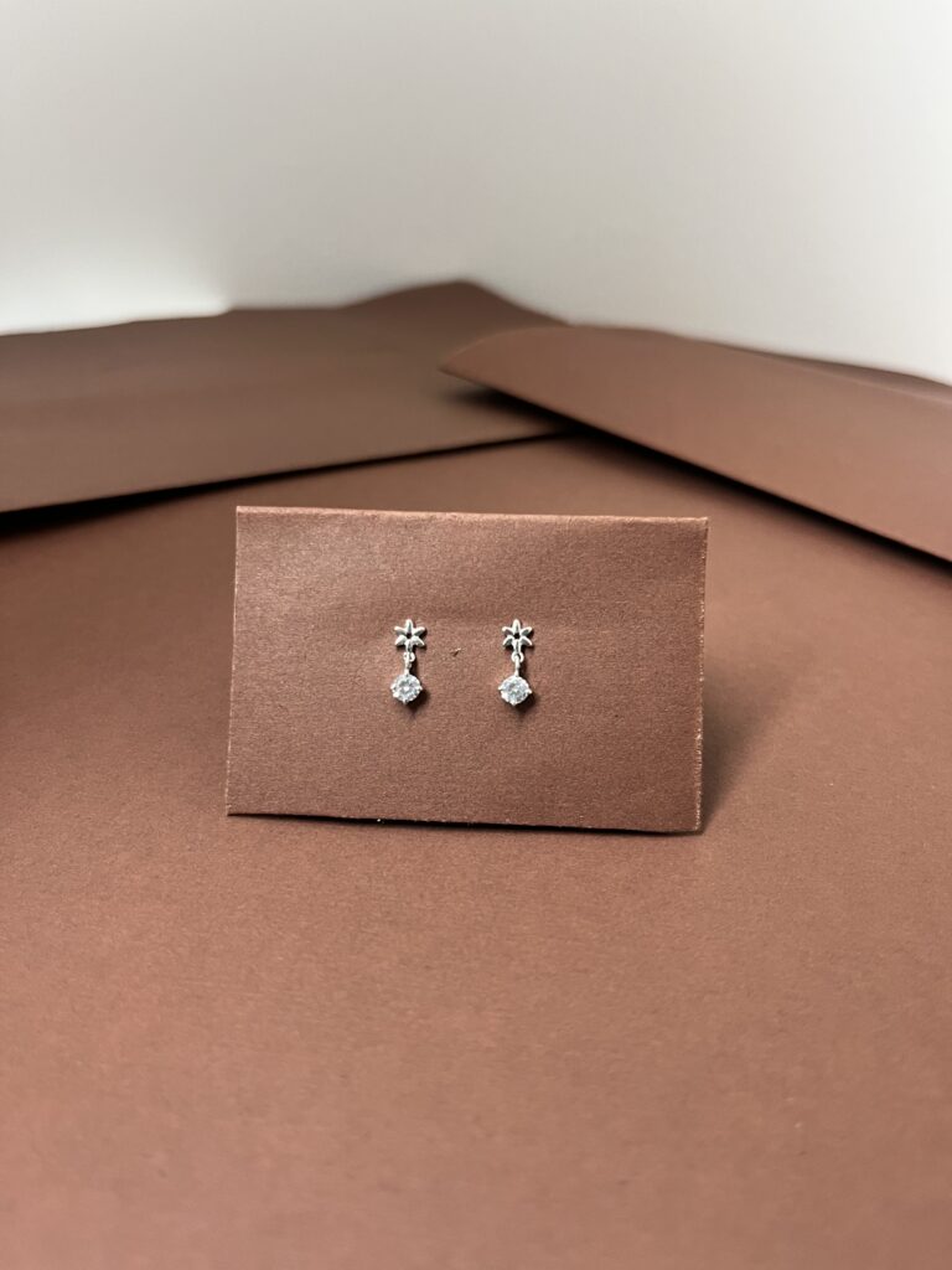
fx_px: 953
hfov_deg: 53.1
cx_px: 476
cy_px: 635
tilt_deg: -26.4
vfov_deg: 67.3
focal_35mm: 26
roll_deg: +0.1
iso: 125
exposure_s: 1/50
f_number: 1.6
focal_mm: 5.1
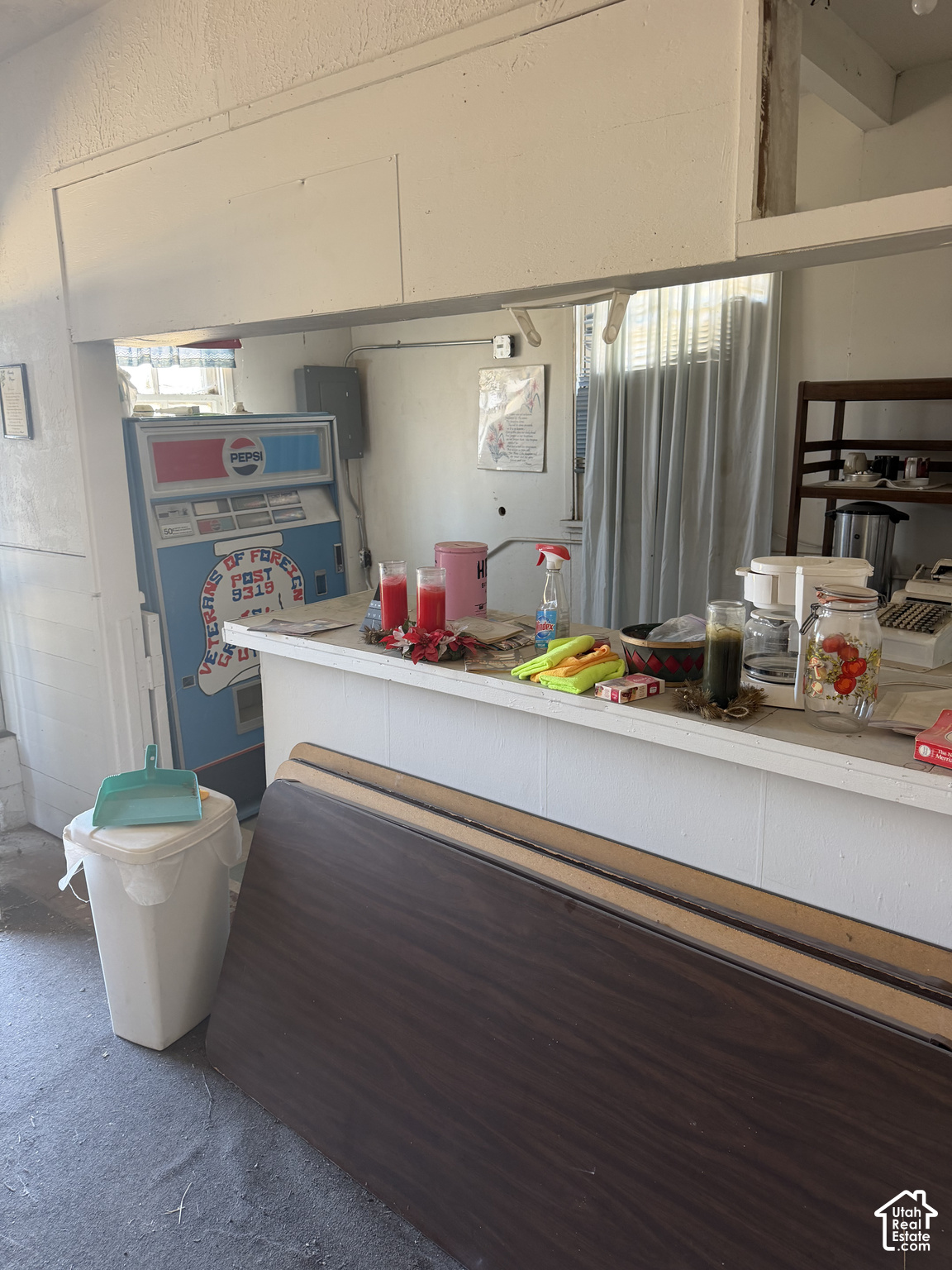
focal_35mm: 24
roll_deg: +1.6
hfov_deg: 56.8
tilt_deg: -12.1
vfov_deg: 71.6
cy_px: 635
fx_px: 880
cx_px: 476
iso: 200
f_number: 1.78
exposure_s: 1/96
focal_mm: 6.76
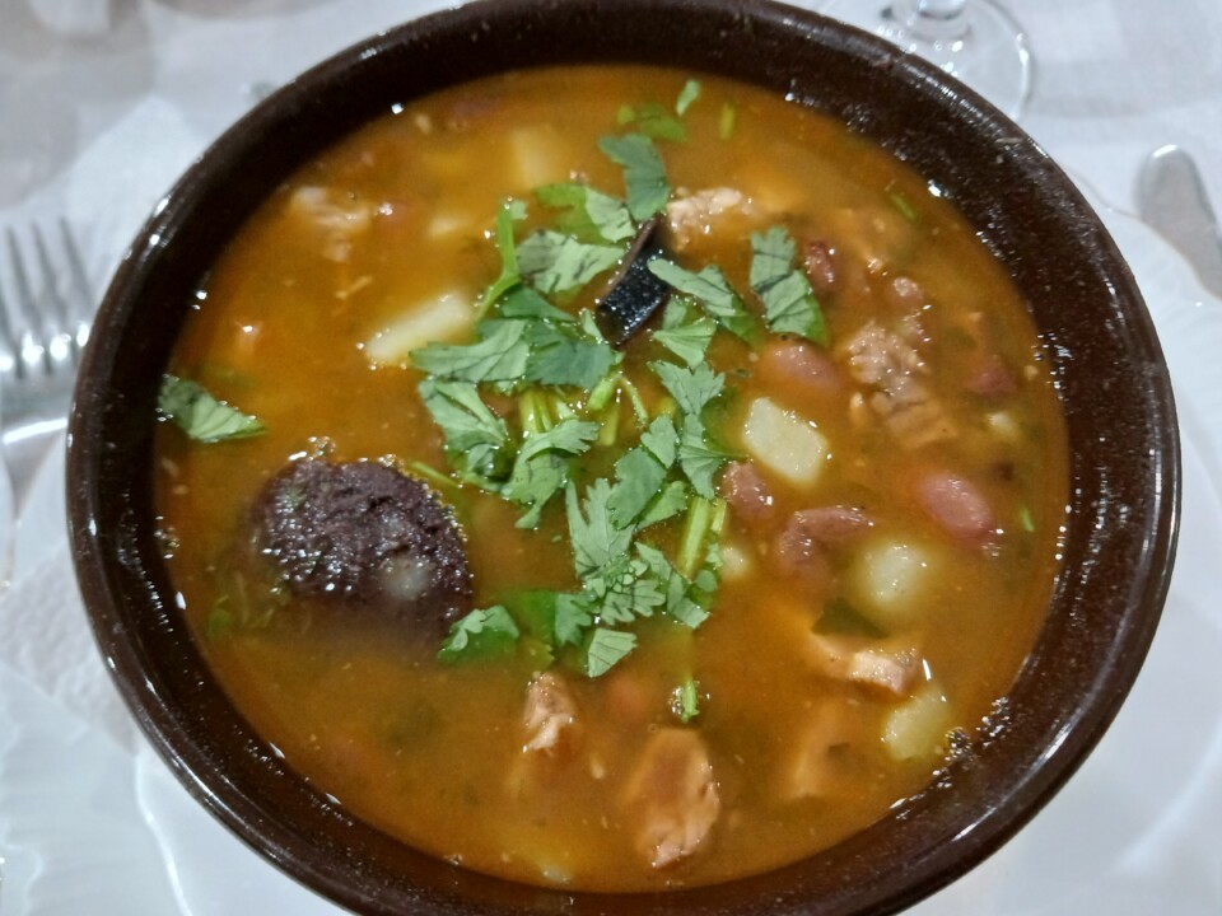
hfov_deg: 65.3
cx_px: 611
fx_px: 953
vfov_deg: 51.4
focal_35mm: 27
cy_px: 458
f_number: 1.8
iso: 800
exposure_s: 1/17
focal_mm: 4
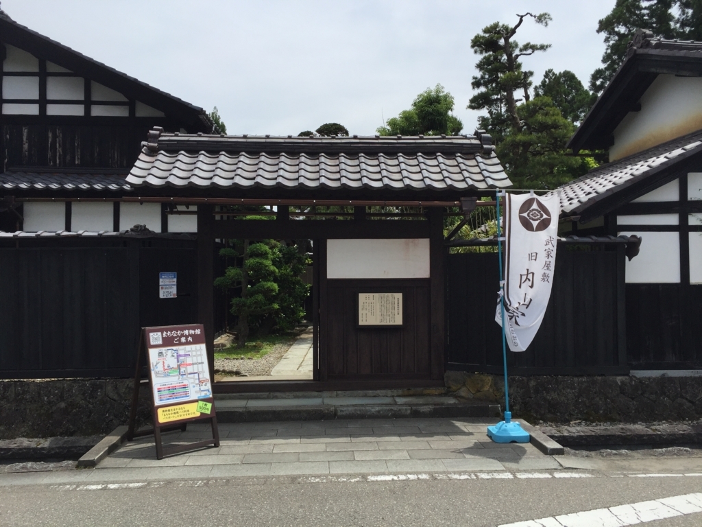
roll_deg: -0.9
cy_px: 264
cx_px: 351
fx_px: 588
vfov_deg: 48.2
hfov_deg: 61.7
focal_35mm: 29
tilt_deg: +0.7
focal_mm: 4.15
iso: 32
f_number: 2.2
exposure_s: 1/2639
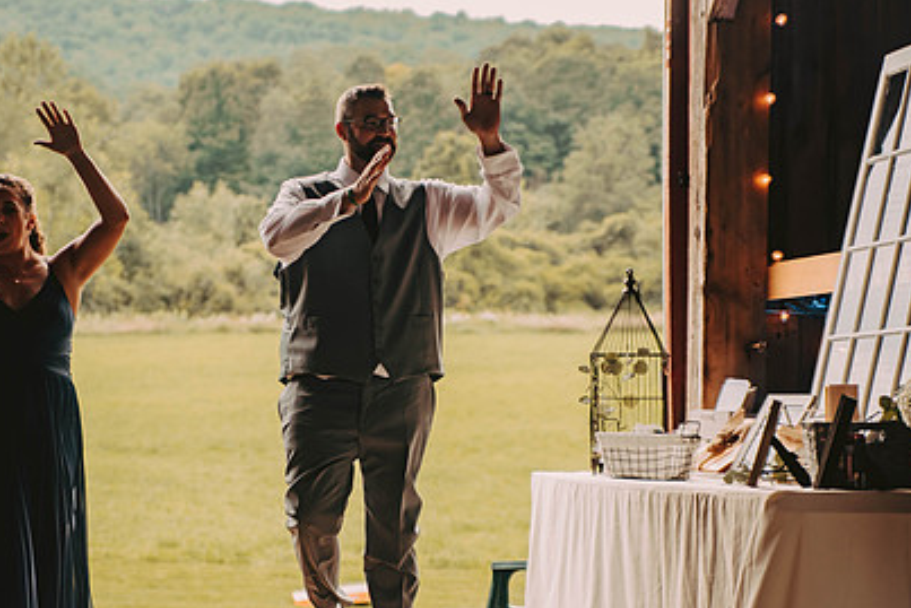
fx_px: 2734
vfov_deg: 12.7
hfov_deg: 18.9
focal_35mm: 108
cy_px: 324
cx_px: 335
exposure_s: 1/640
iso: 400
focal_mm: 75
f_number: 2.8
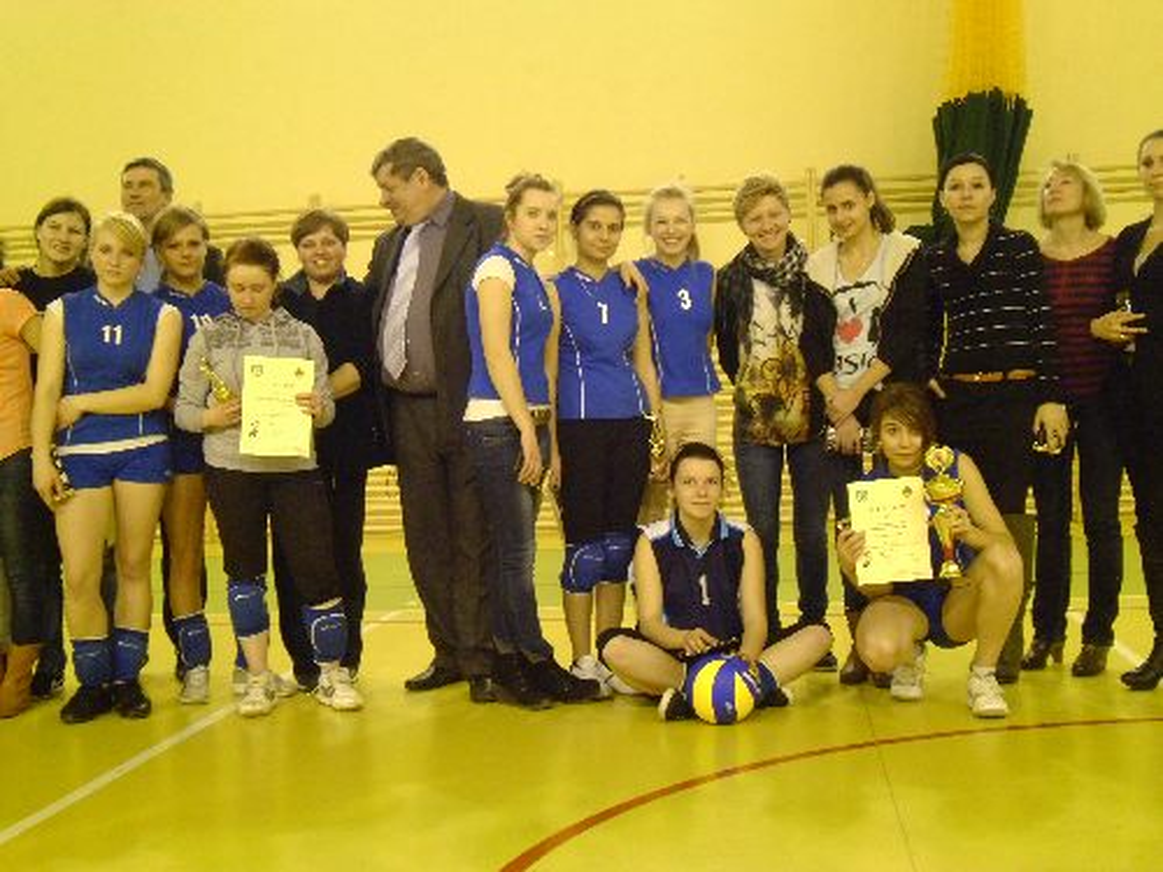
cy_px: 436
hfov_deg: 40.4
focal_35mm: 47
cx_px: 582
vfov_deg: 30.9
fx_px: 1579
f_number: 3.4
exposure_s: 1/50
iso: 400
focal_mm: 8.33
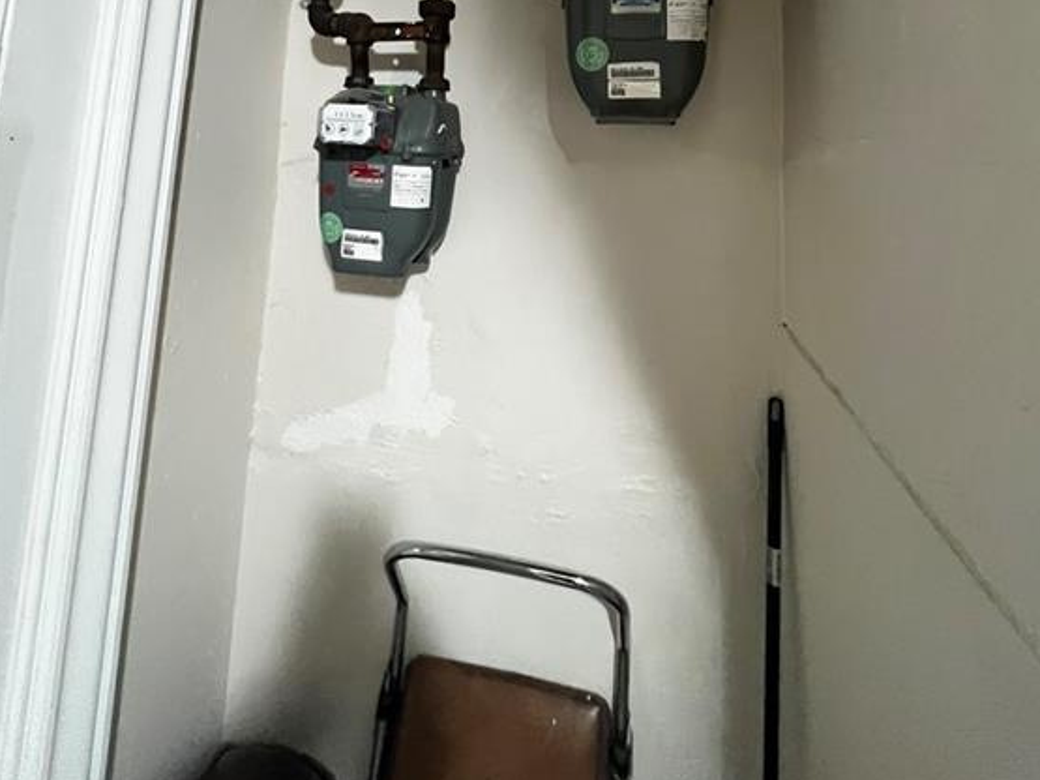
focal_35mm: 18
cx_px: 530
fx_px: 541
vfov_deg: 61.0
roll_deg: -3.9
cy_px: 84
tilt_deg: +9.7
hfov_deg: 87.8
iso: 640
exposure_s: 1/60
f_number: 1.8
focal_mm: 1.57
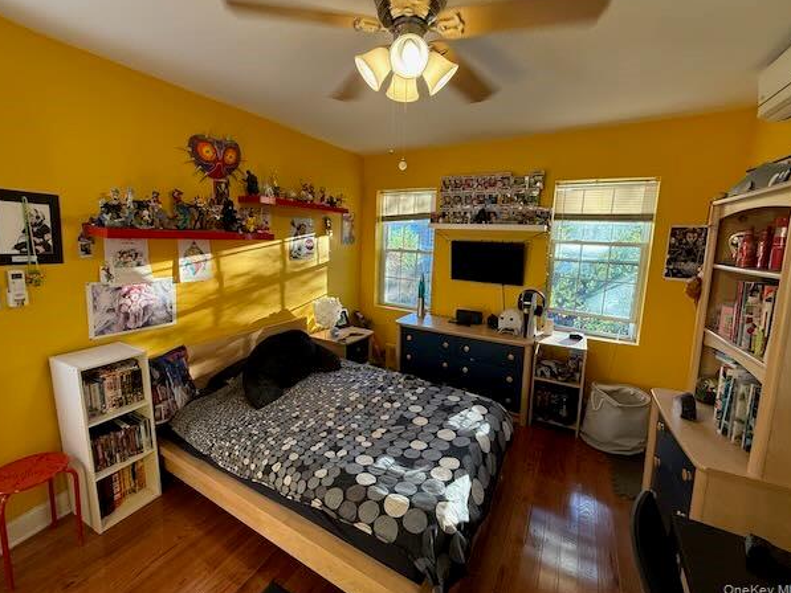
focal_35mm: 15
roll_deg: -2.2
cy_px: 282
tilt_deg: -7.5
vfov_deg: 81.7
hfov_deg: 98.1
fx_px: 343
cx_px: 386
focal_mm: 2.22
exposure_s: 1/120
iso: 125
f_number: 2.2
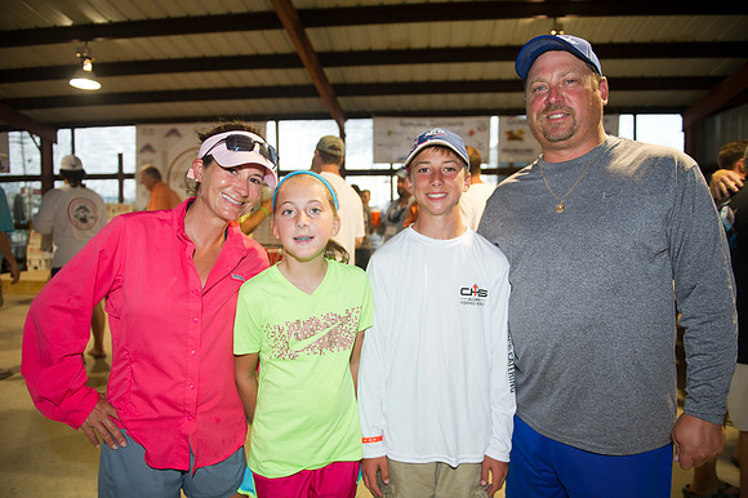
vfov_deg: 53.1
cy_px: 249
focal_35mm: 24
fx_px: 498
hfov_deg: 73.8
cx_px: 374
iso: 400
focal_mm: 24
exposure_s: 1/160
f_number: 2.8
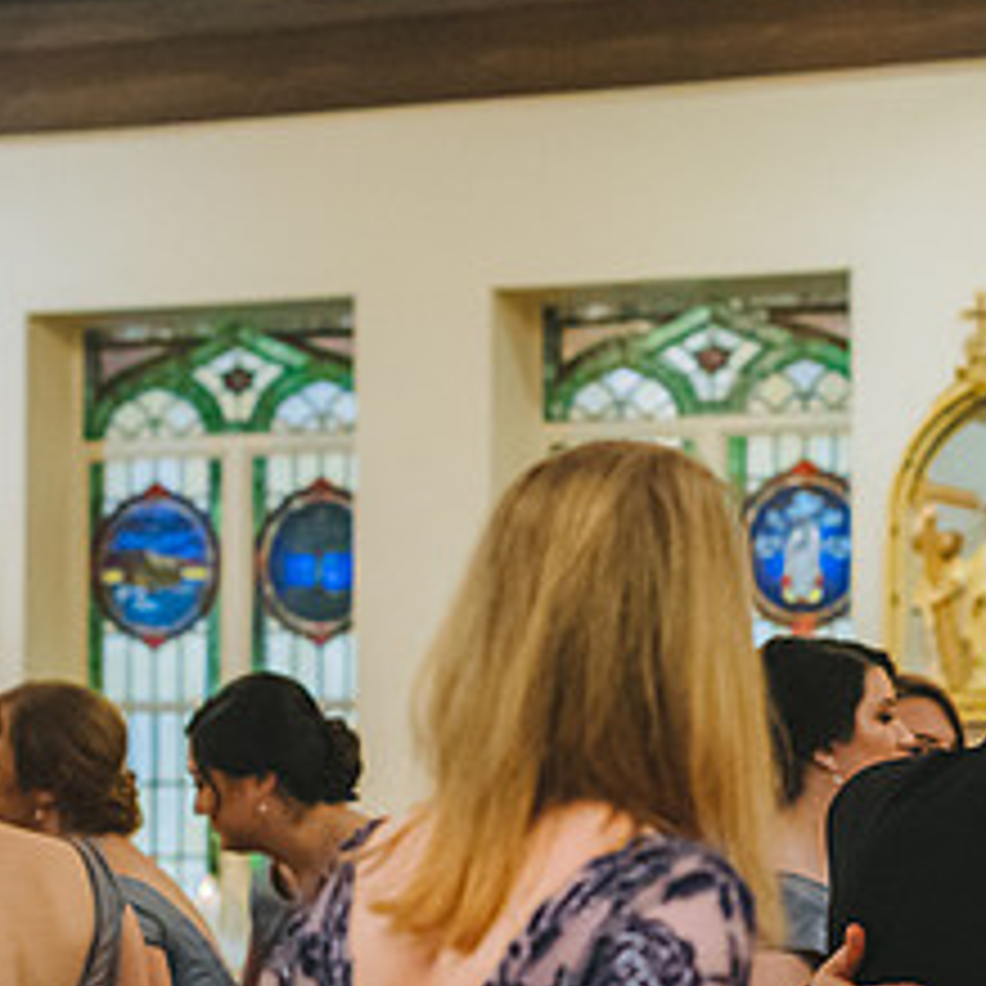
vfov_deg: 12.4
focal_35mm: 141
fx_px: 4544
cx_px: 805
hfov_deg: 12.3
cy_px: 664
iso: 4000
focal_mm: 50
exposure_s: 1/500
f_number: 2.5
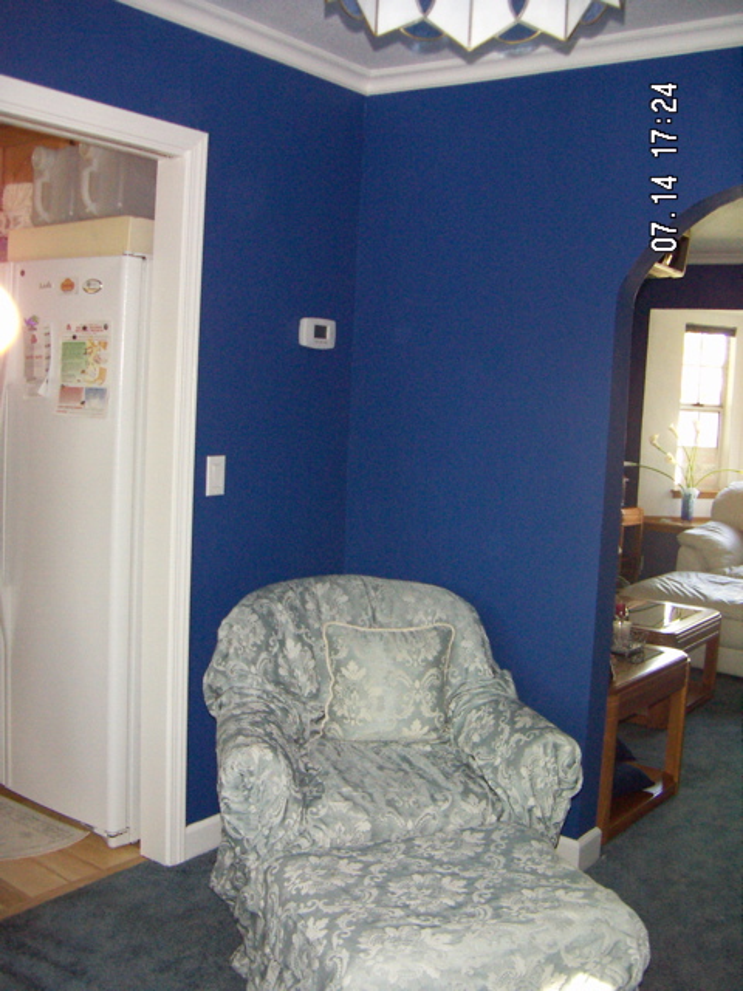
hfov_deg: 39.7
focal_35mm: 36
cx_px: 372
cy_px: 496
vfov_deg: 51.4
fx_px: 1030
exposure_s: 1/50
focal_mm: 4.7
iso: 200
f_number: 2.8
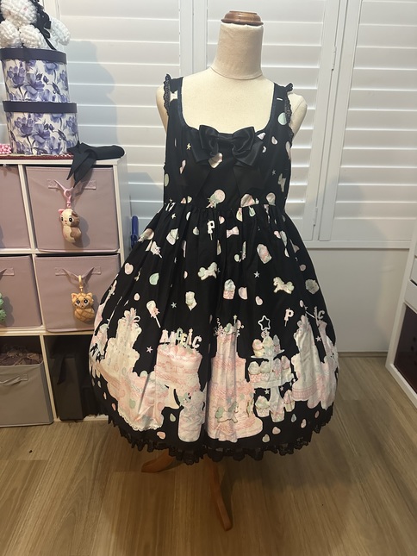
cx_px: 208
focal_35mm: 24
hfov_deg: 56.8
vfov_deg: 71.6
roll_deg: -1.0
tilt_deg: -20.6
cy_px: 278
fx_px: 385
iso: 640
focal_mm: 6.86
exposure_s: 1/50
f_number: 1.78
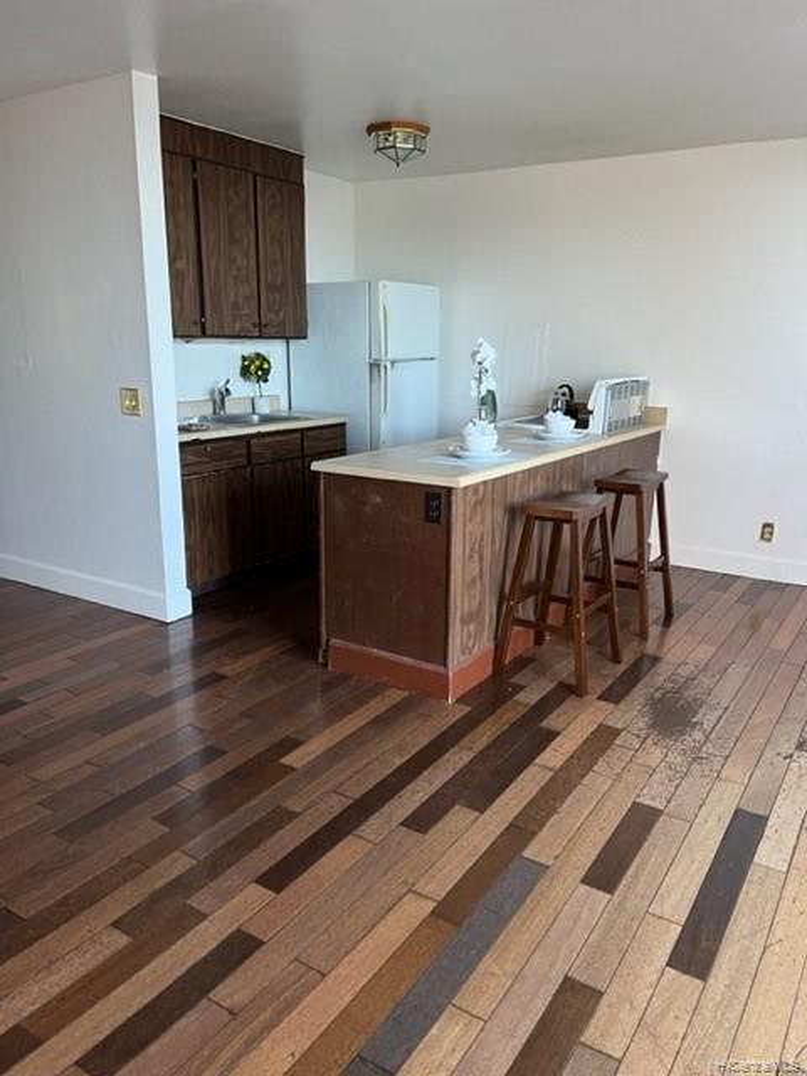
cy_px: 538
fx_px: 808
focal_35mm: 26
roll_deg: +0.8
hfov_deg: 53.1
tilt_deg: -14.4
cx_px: 404
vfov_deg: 67.3
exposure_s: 1/60
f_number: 1.6
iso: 200
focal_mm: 5.1
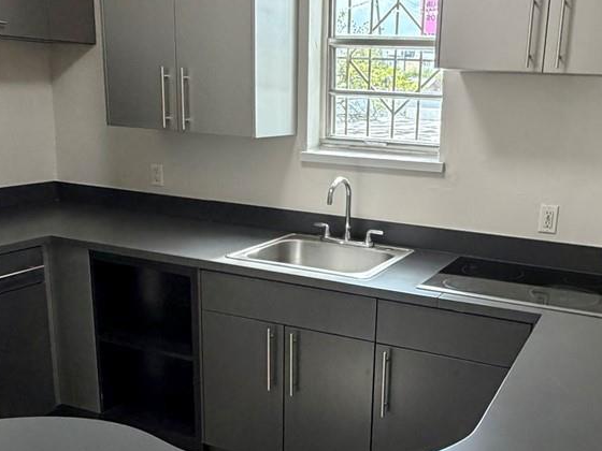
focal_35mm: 40
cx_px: 388
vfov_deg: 35.8
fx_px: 696
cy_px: 274
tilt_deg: -14.6
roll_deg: -2.0
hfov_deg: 46.3
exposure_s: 1/120
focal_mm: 2.22
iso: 250
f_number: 2.2
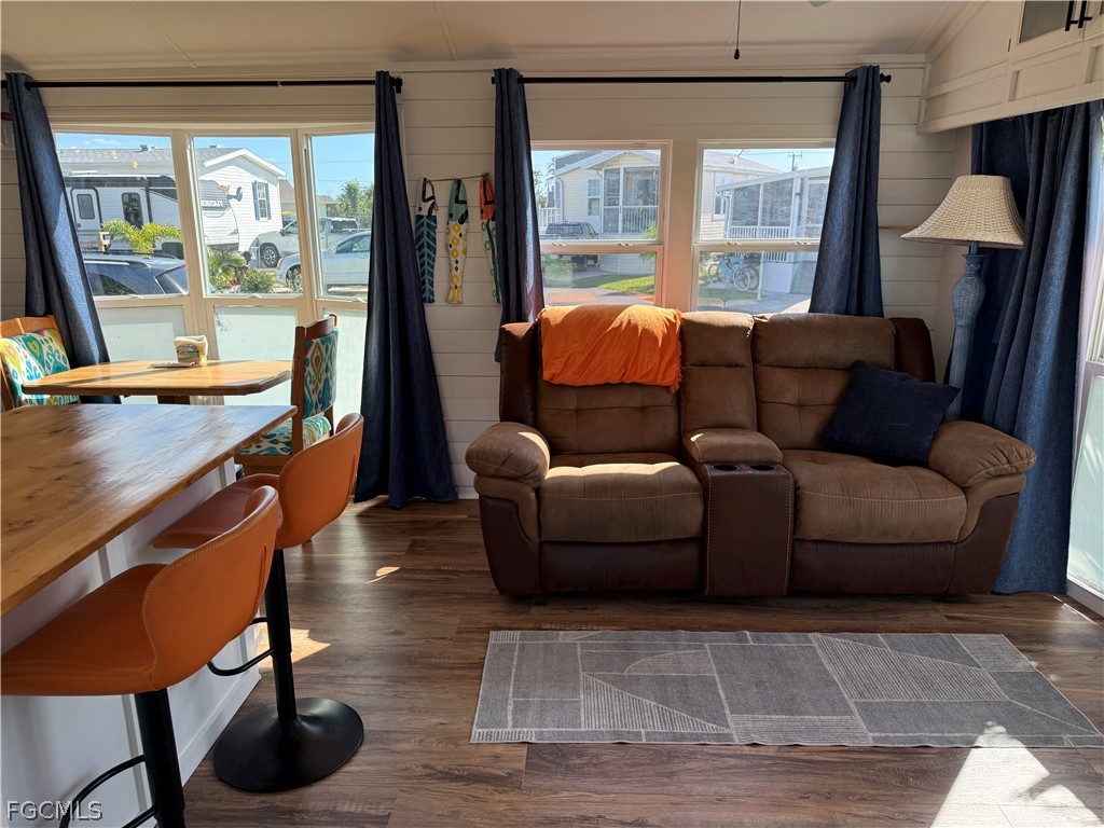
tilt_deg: -15.3
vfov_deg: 56.8
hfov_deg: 71.6
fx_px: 765
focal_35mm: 24
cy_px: 414
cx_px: 552
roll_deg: -0.2
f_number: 1.78
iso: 100
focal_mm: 6.76
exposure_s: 1/796
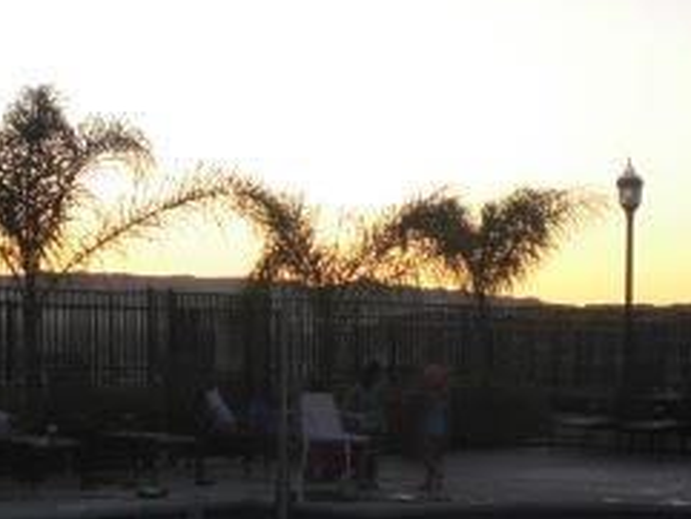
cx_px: 401
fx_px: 2017
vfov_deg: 14.6
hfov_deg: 19.4
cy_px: 433
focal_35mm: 101
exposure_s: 1/100
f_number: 3.1
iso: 64
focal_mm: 6.3
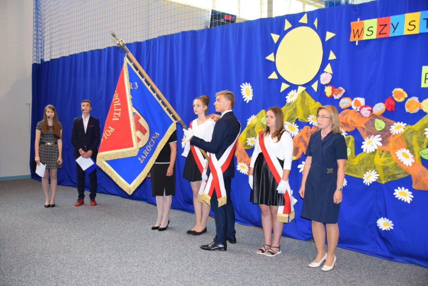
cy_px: 143
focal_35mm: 36
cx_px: 214
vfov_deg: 36.9
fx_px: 428
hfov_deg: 53.1
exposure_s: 1/80
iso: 800
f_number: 4.5
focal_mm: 24
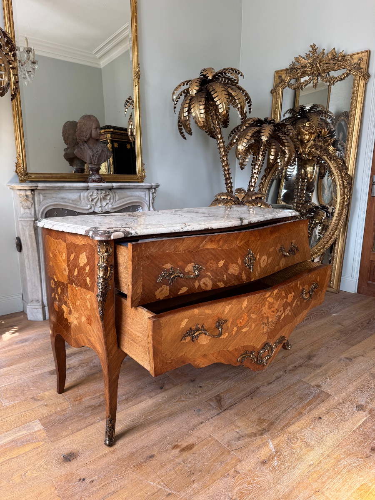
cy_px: 250
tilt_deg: -11.9
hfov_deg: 56.8
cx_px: 188
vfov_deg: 71.6
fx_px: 347
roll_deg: -1.1
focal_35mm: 24
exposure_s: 1/121
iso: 80
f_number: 1.78
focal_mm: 6.76
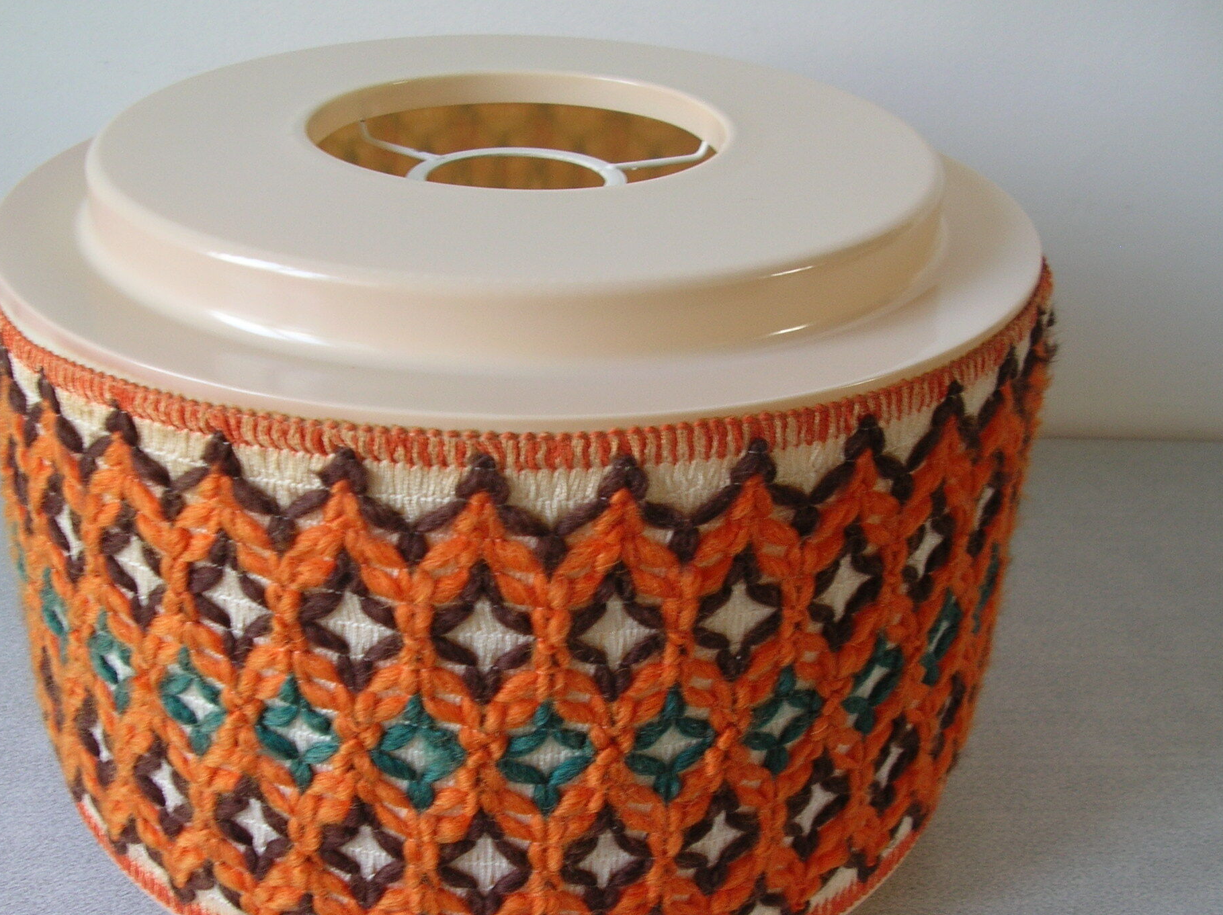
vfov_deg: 32.8
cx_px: 525
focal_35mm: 44
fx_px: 1553
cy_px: 533
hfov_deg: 42.9
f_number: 2.8
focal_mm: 5.8
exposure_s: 1/14.4
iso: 50
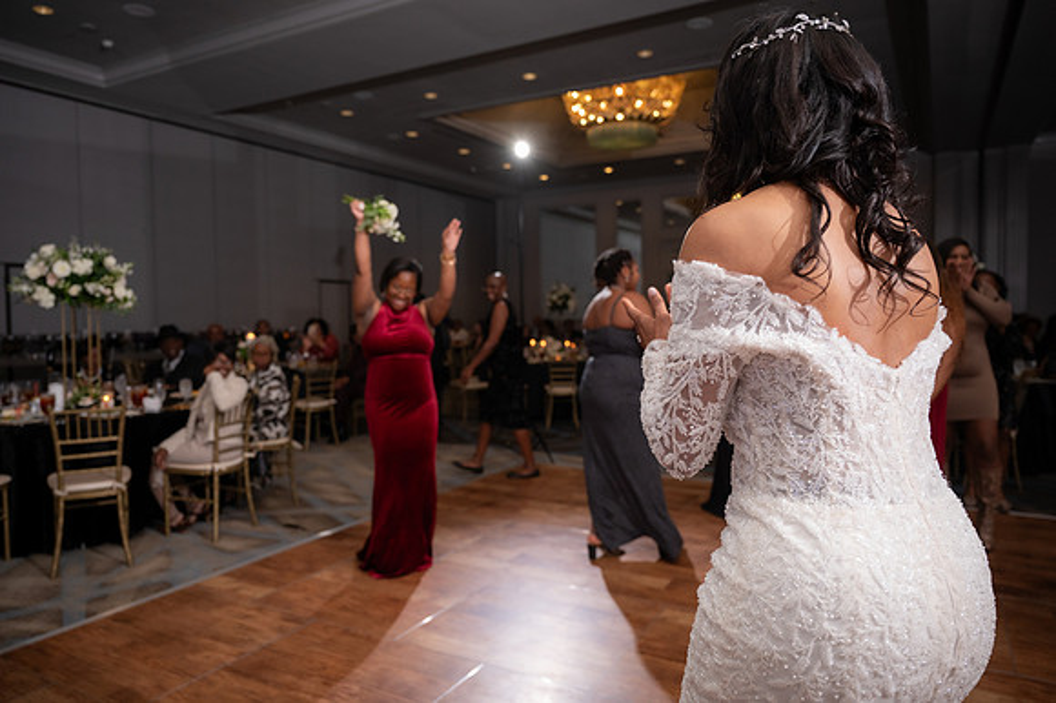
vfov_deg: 51.1
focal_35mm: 25
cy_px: 343
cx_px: 510
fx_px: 735
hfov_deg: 71.4
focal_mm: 24
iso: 1250
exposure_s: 1/250
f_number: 2.8
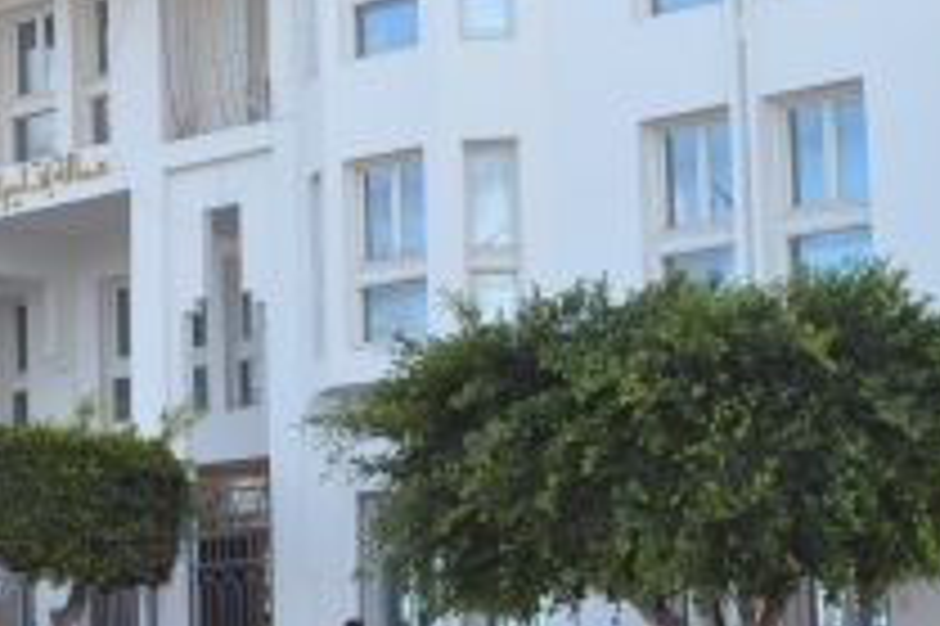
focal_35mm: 92
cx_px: -4
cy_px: 473
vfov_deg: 14.8
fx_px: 2400
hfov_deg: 21.4
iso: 100
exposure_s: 1/200
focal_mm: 20
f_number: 7.1
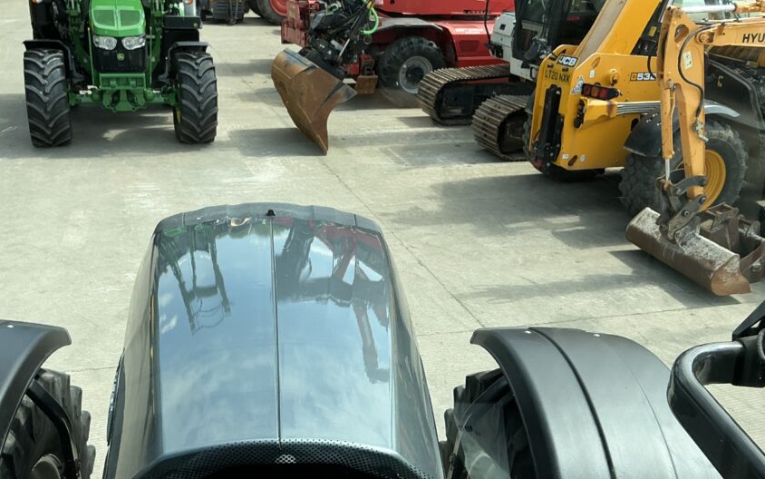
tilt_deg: -23.8
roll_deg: -2.6
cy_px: 269
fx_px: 751
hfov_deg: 53.7
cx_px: 320
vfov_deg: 35.3
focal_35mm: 36
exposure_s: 1/657
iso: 25
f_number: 1.8
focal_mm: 3
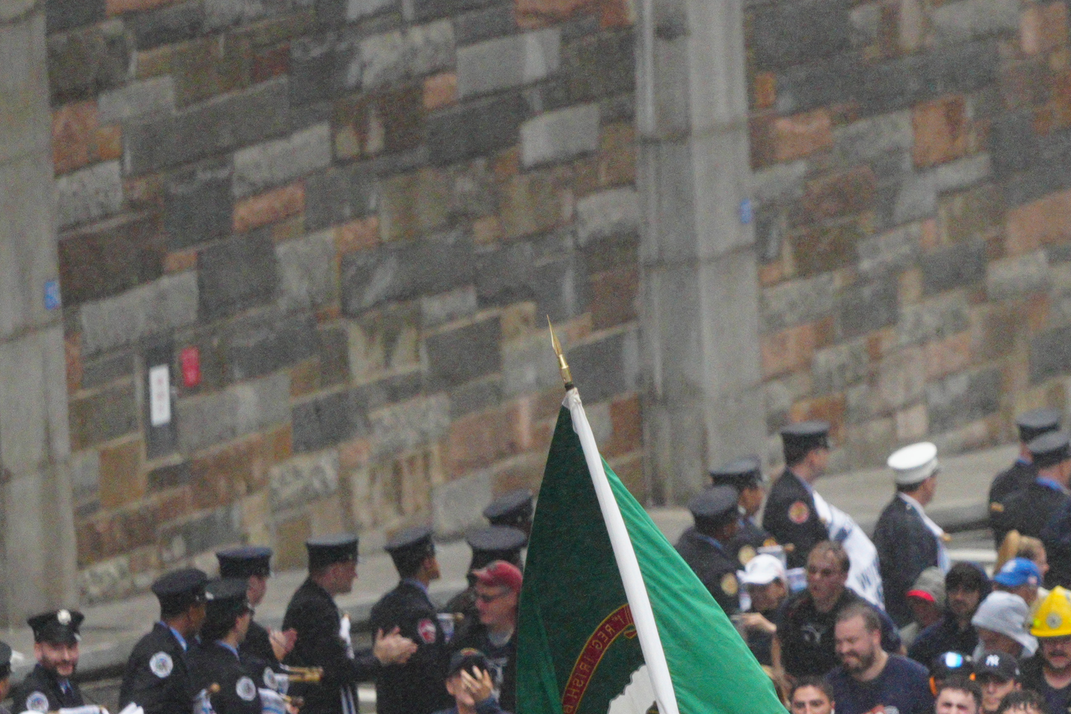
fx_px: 20287
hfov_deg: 3.0
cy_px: 1127
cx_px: 963
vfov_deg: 2.0
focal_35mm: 682
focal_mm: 200
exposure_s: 1/2000
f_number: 4
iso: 2500
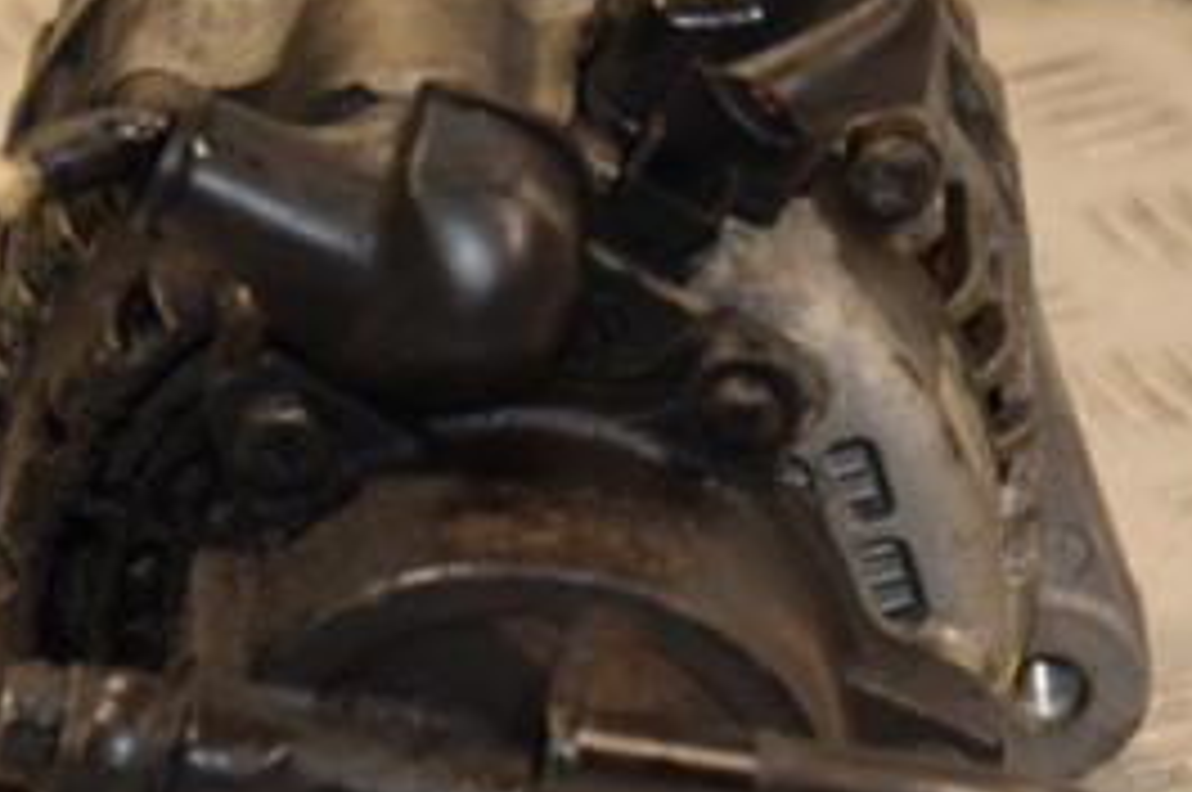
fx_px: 8995
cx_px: 504
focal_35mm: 272
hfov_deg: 7.6
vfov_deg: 5.0
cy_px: 486
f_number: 5.3
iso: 800
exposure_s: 1/160
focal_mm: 80
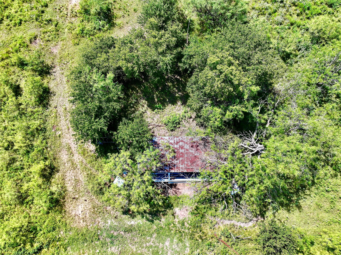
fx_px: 236
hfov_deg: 71.6
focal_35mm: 24
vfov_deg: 56.8
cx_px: 170
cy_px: 128
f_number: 2.8
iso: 100
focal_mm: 12.29
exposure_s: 1/1250
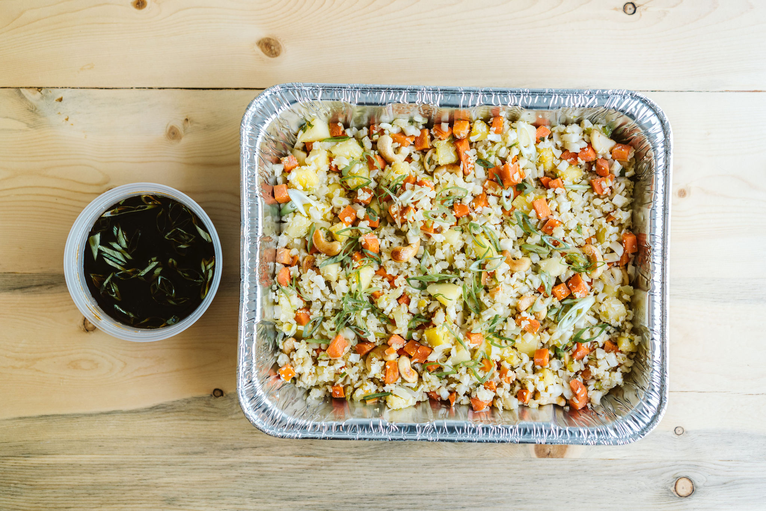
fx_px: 1170
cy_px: 256
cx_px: 383
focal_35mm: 55
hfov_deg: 36.2
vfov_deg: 24.6
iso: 500
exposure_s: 1/200
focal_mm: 55
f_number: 3.2
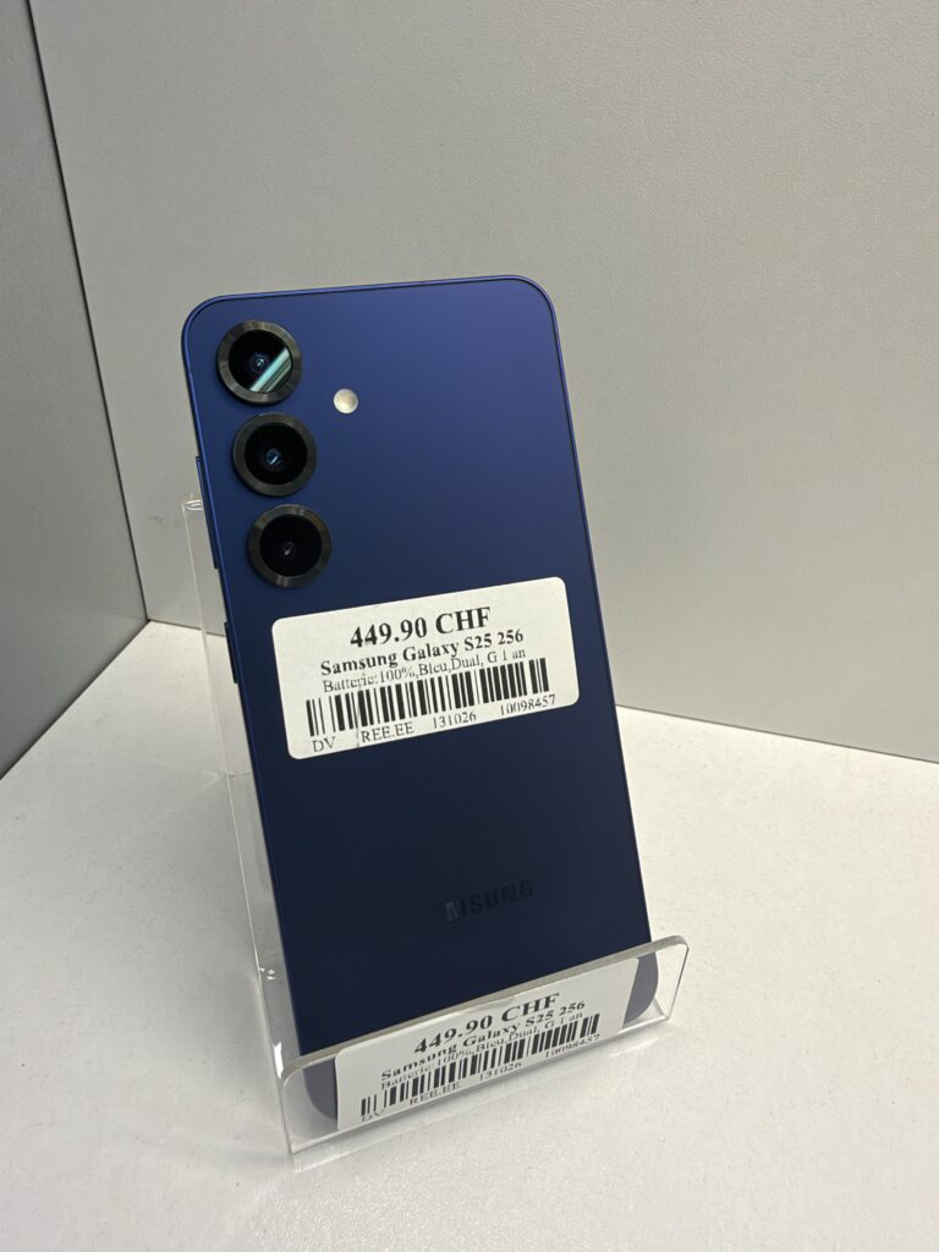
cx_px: 470
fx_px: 904
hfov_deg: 54.9
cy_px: 626
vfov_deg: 69.4
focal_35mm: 25
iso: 125
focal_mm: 2.22
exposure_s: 1/100
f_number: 2.2
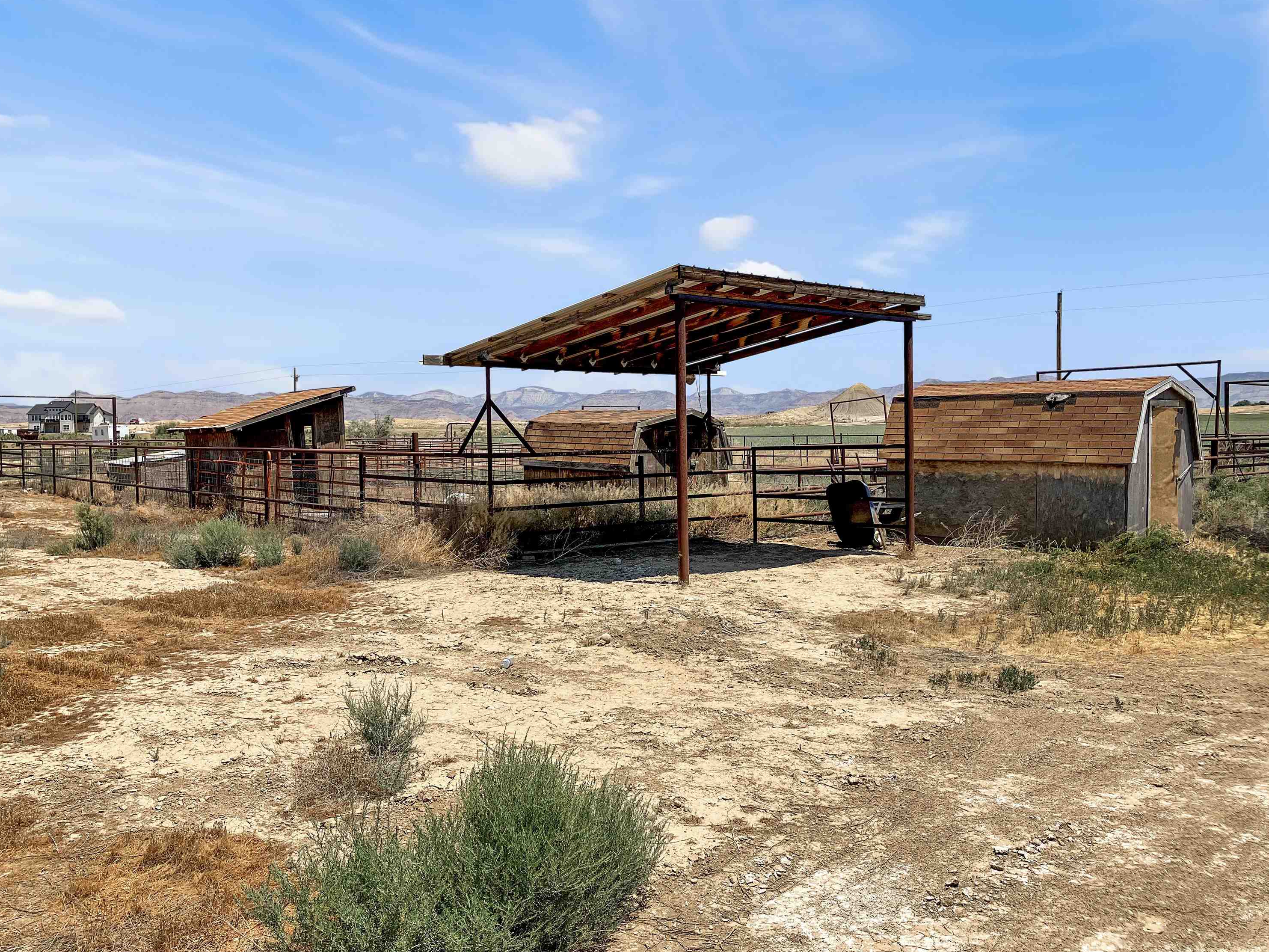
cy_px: 490
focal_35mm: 29
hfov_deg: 61.7
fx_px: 1063
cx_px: 623
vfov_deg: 48.2
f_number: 1.8
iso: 32
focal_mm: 3.99
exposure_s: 1/3472
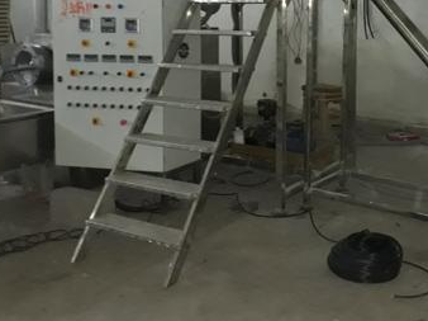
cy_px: 41
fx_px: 593
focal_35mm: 48
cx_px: 304
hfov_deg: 39.0
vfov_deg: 29.2
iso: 400
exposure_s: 1/17
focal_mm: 3.6
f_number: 1.9
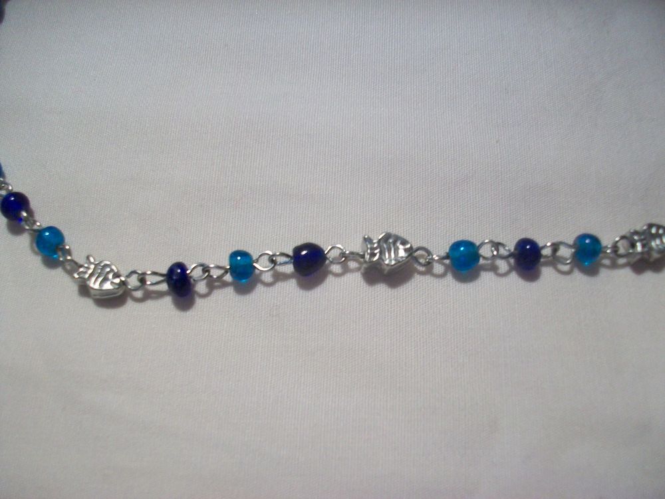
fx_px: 653
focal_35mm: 34
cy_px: 250
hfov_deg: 54.0
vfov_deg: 41.8
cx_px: 332
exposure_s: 1/40
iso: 160
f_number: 2.8
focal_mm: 5.7
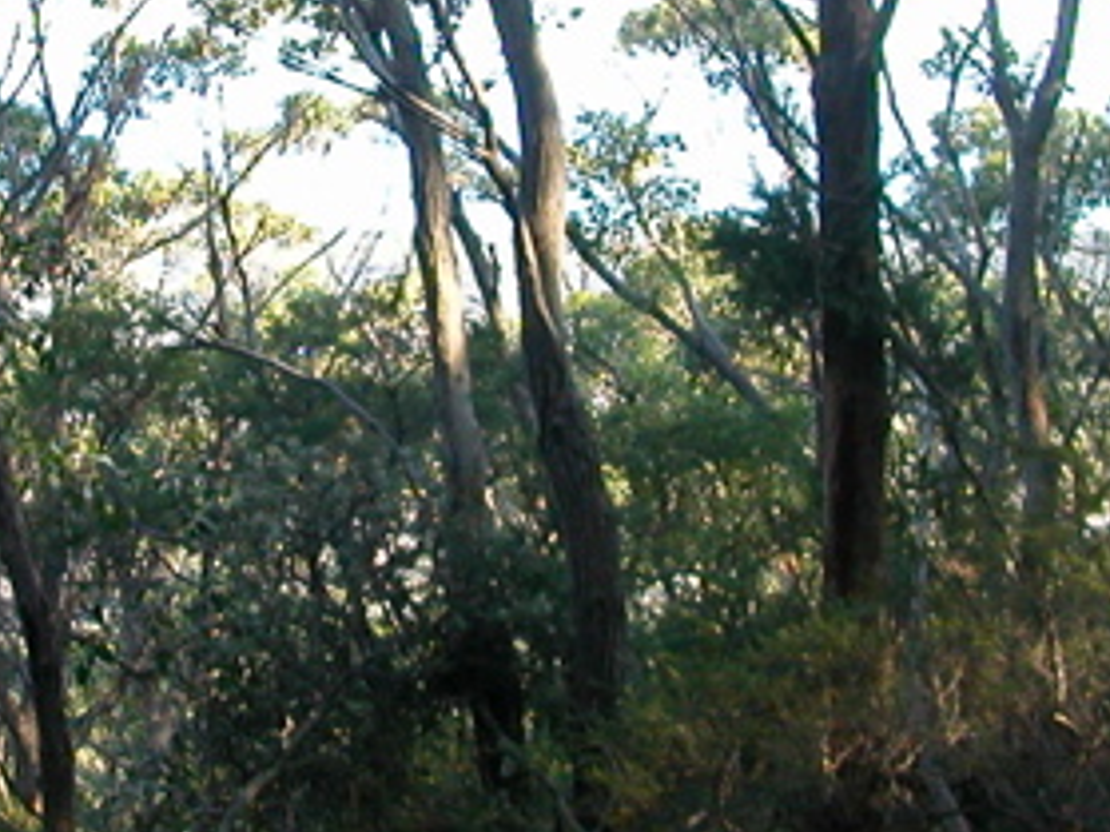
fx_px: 2724
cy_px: 362
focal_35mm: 85
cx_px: 302
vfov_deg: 17.3
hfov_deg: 22.8
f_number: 2.7
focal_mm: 5.6
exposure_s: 1/104
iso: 100
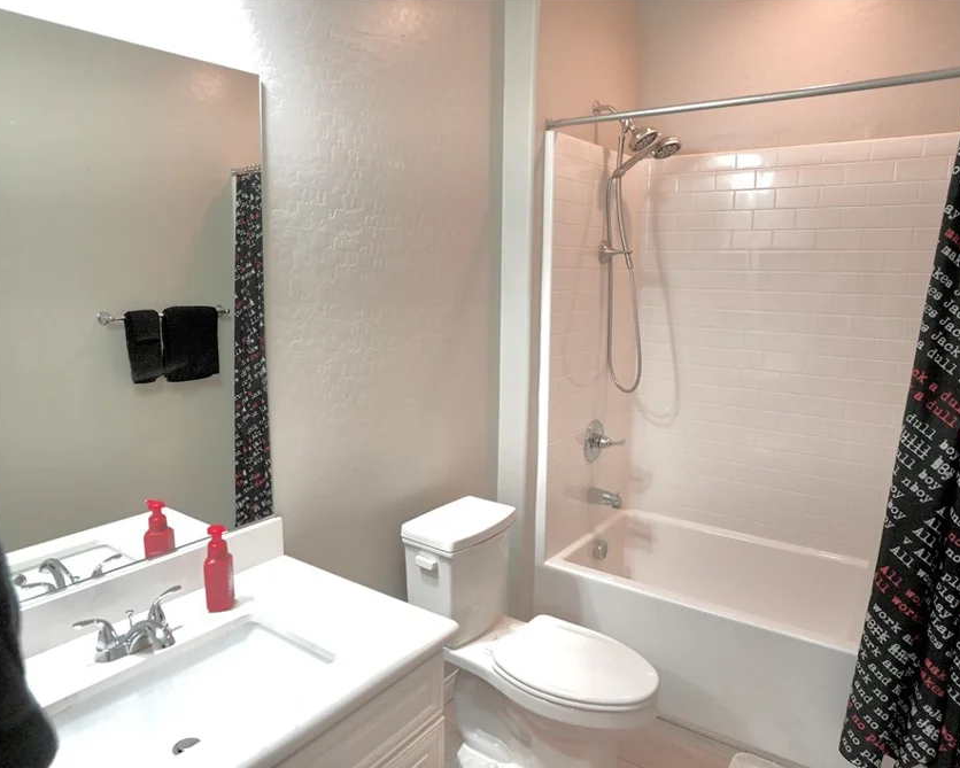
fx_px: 654
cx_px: 424
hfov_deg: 72.3
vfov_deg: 60.9
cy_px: 389
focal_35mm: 23
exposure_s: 1/160
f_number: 4
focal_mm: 20
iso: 1250
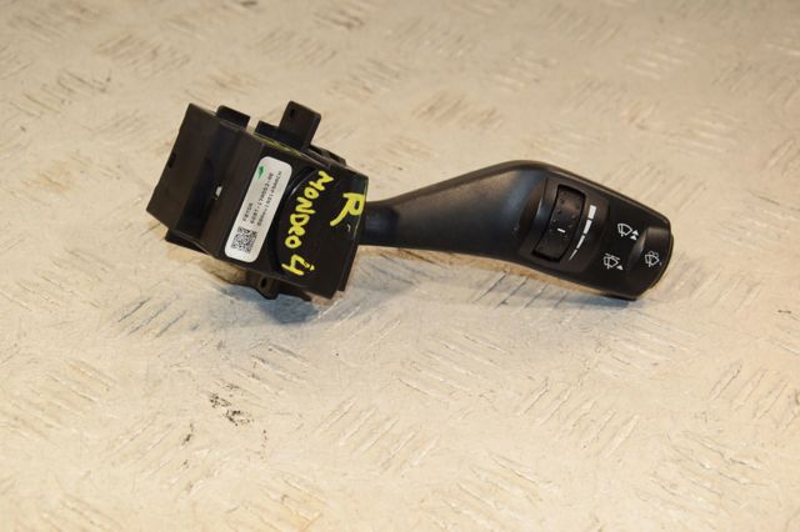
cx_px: 400
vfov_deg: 18.2
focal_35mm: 75
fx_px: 1666
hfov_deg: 27.0
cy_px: 266
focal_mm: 50
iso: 800
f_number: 7.1
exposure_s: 1/200
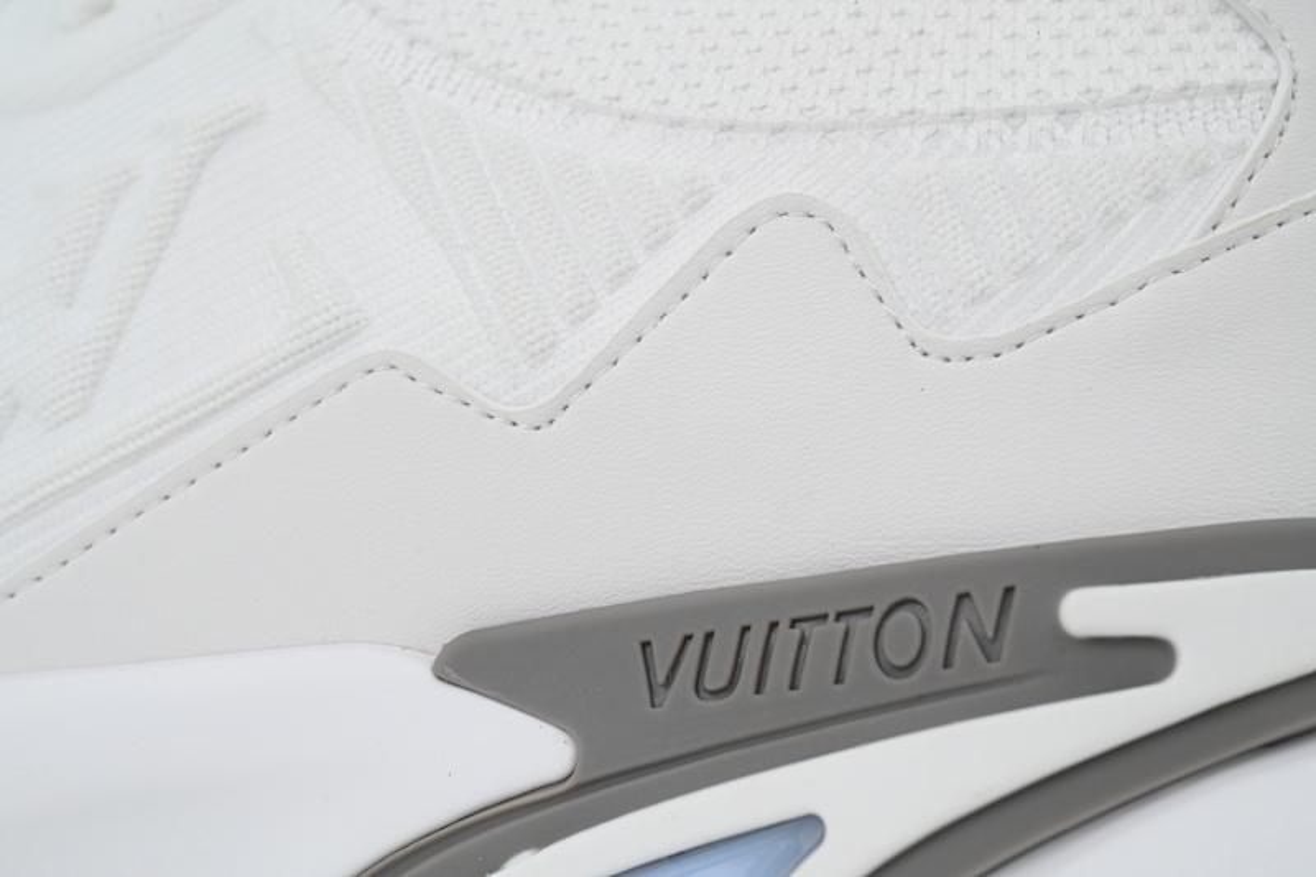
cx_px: 658
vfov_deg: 13.2
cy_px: 438
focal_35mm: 104
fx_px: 3801
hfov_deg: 19.6
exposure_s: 1/100
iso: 400
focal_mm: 104
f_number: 13
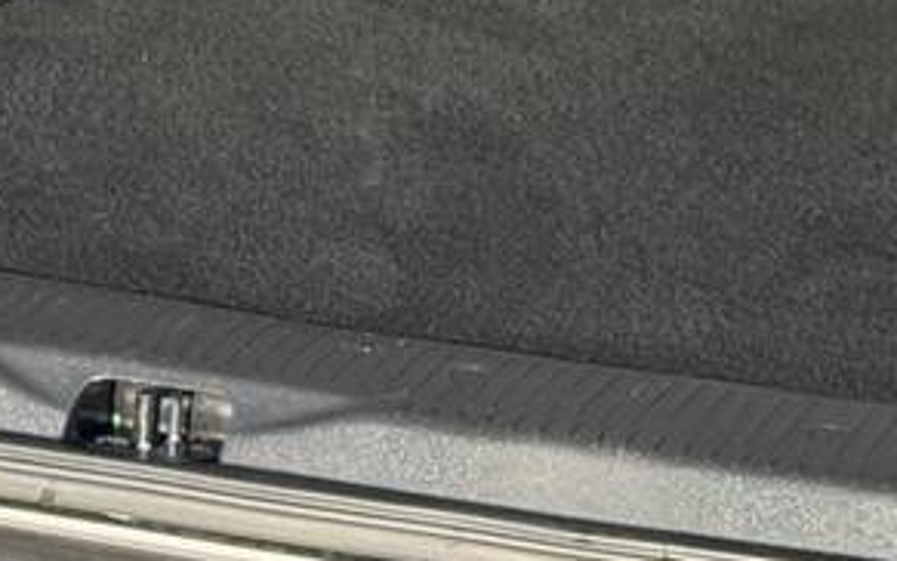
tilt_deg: -10.7
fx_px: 5135
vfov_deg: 6.0
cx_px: 527
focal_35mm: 210
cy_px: -746
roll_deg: +1.1
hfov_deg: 10.0
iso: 64
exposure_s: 1/448
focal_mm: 6.76
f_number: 1.78
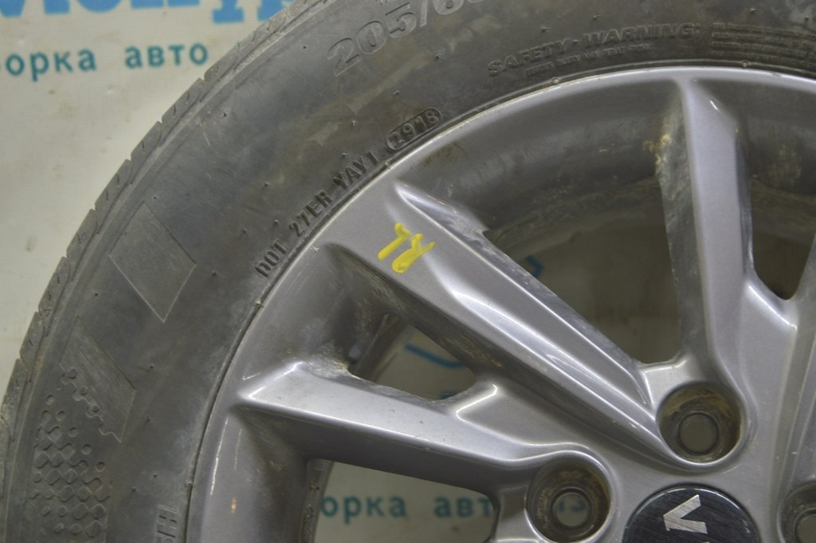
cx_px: 408
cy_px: 272
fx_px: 1631
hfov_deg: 28.1
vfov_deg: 18.9
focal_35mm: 72
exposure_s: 1/20
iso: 400
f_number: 5.6
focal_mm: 48
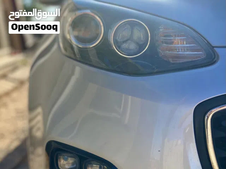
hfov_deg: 67.3
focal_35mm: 26
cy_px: 84
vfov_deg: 53.1
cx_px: 113
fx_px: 170
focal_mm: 4.25
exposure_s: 1/1653
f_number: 1.8
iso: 32
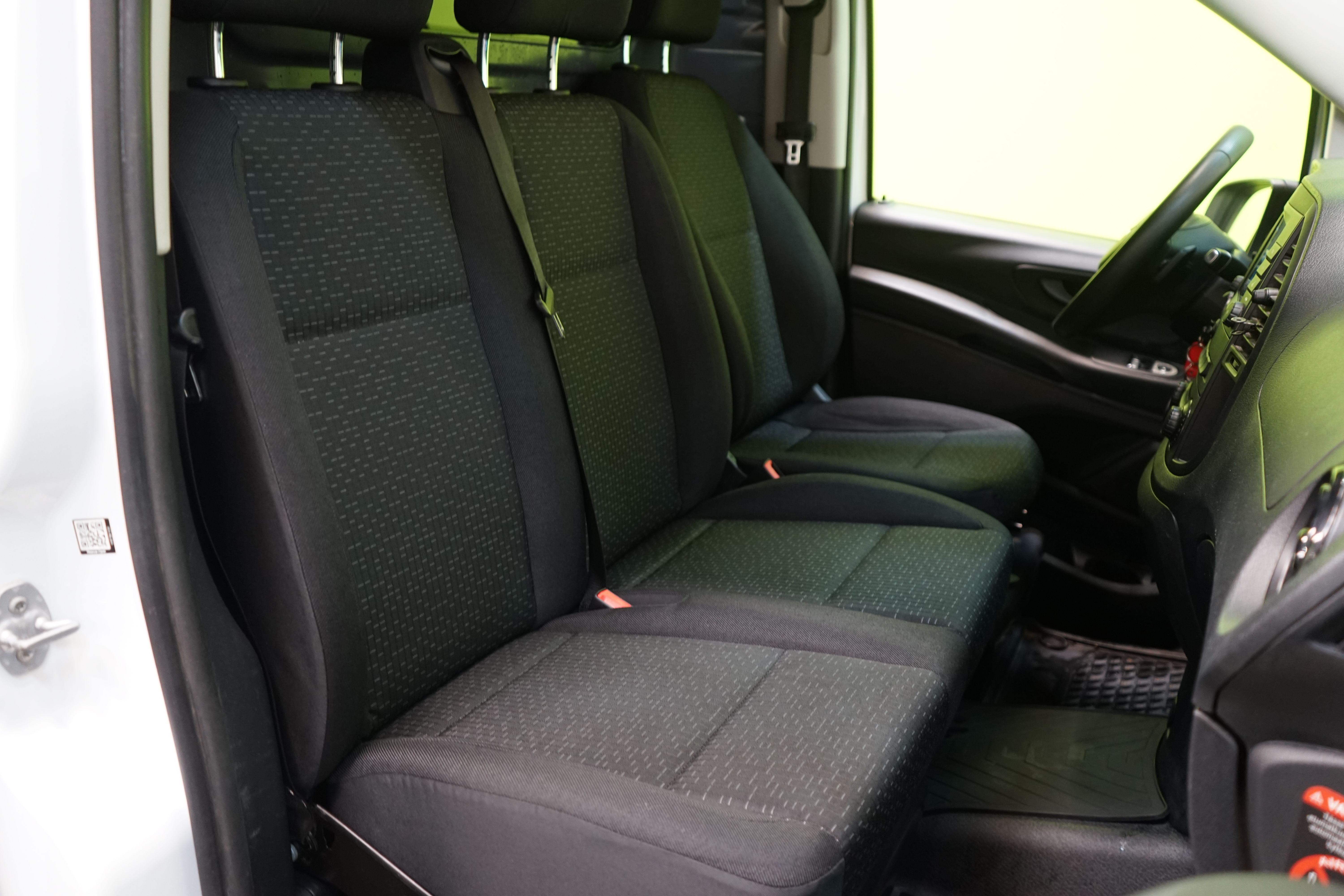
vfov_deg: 46.4
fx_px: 1045
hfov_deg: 65.5
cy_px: 448
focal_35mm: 28
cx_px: 672
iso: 1250
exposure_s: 1/30
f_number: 3.5
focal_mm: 28
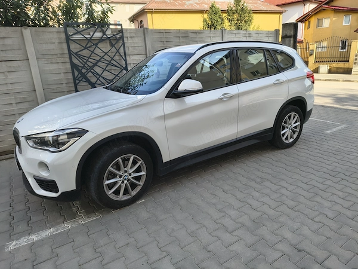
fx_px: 248
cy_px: 134
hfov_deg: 71.6
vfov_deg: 56.8
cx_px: 179
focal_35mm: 24
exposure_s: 1/793
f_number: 1.8
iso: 100
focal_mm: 5.56
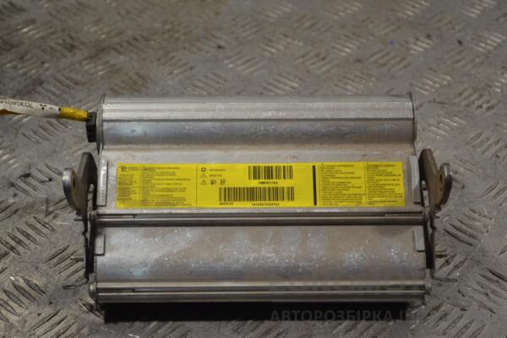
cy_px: 169
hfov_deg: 28.1
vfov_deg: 18.9
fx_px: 1014
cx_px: 254
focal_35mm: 72
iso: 100
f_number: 5.6
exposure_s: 1/40
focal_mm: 48
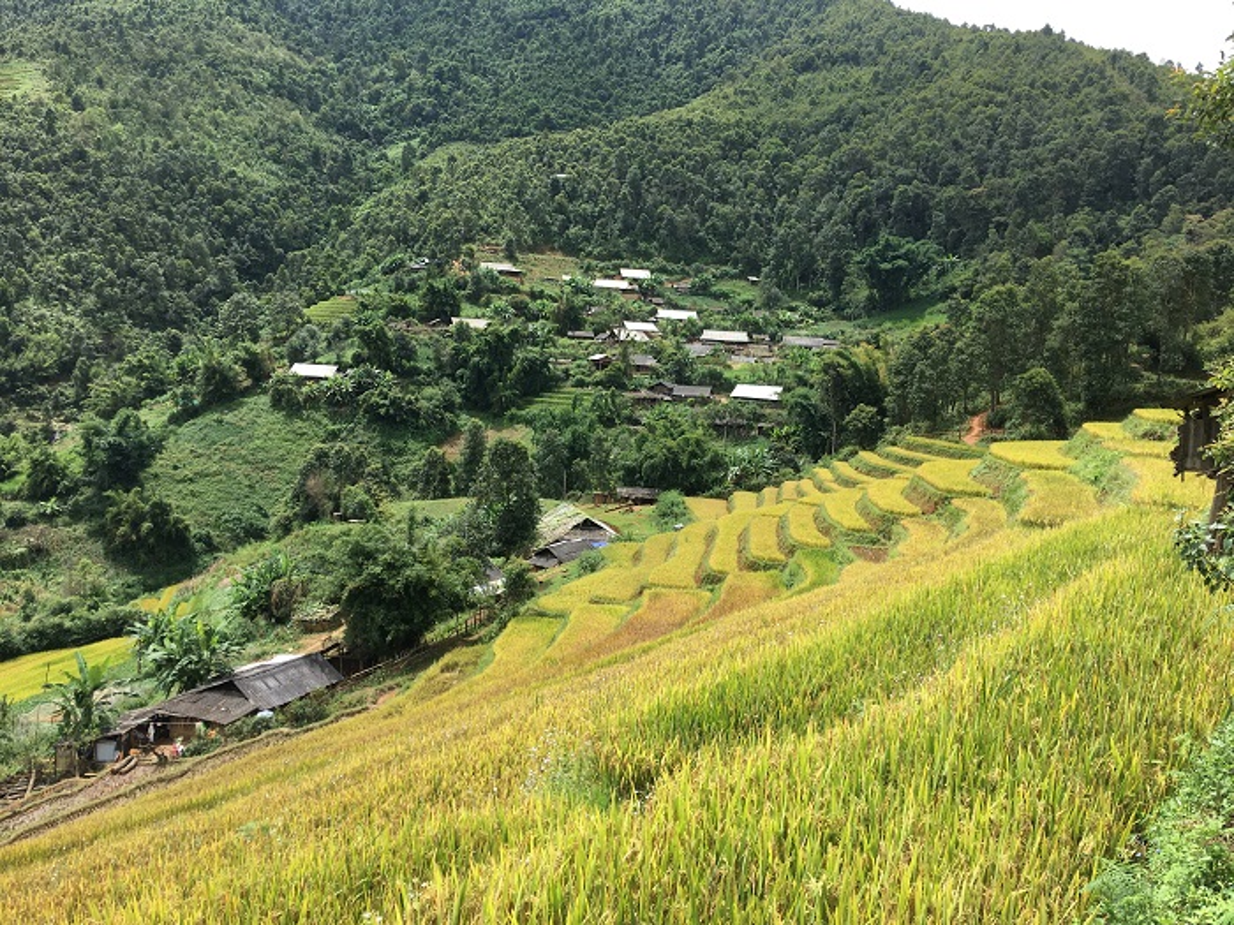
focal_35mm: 29
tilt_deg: -4.6
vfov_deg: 48.2
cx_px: 617
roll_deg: -4.1
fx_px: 1034
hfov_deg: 61.7
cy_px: 462
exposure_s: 1/905
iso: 25
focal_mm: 4.15
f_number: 2.2
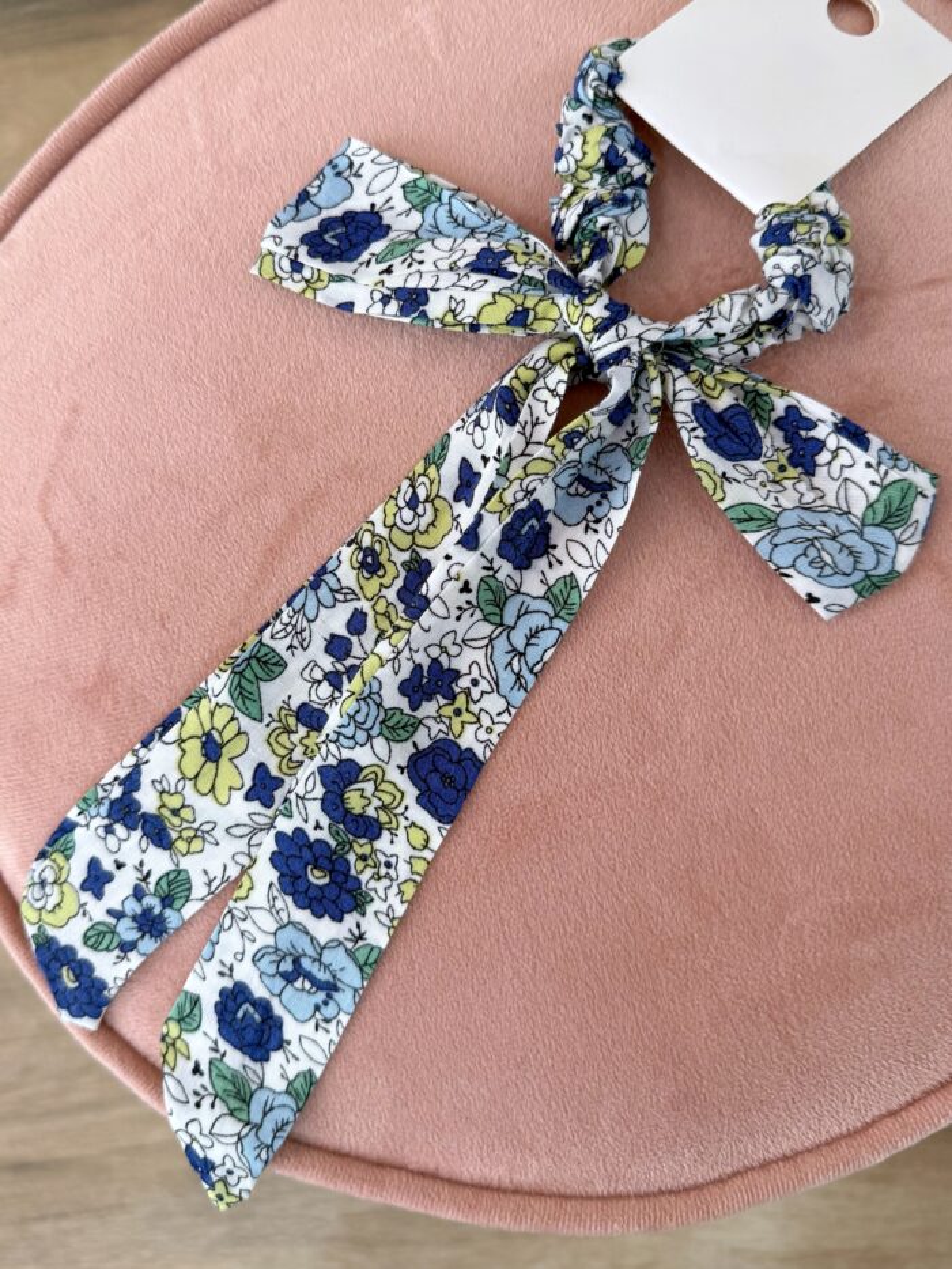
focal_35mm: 24
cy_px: 634
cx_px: 476
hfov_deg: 56.8
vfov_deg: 71.6
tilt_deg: -81.9
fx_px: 880
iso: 64
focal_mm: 6.76
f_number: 1.78
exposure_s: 1/100
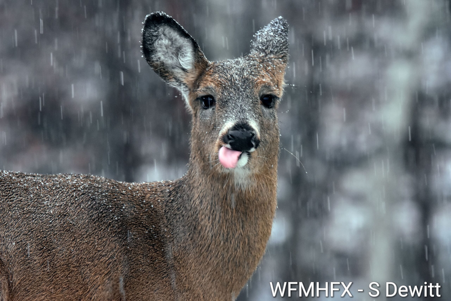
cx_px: 226
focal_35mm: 660
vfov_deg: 2.1
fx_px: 8268
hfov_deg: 3.1
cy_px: 150
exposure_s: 1/80
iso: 2000
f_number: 8
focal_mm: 440
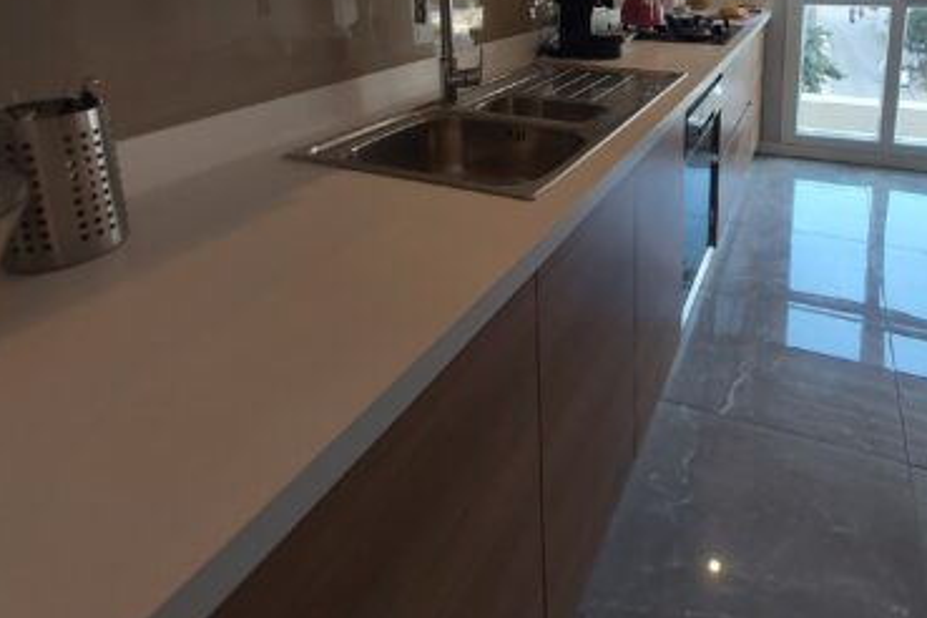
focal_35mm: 20
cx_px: 613
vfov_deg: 54.8
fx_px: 515
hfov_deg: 81.3
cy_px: 75
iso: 64
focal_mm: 1.42
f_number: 2.2
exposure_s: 1/100
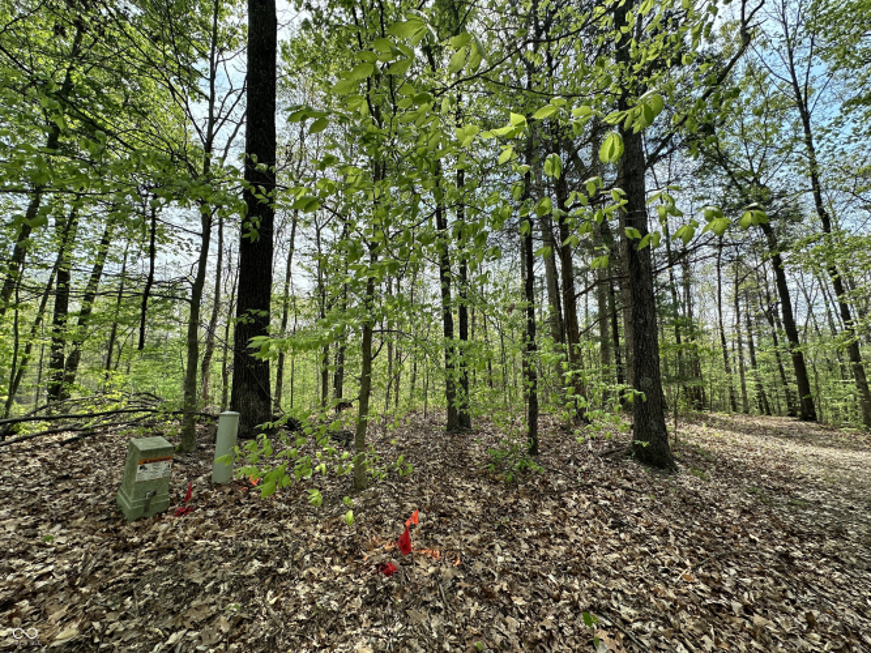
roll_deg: +0.7
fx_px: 352
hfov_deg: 102.1
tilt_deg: +10.0
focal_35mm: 14
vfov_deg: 85.7
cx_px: 436
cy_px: 326
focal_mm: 2.22
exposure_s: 1/483
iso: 40
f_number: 2.2
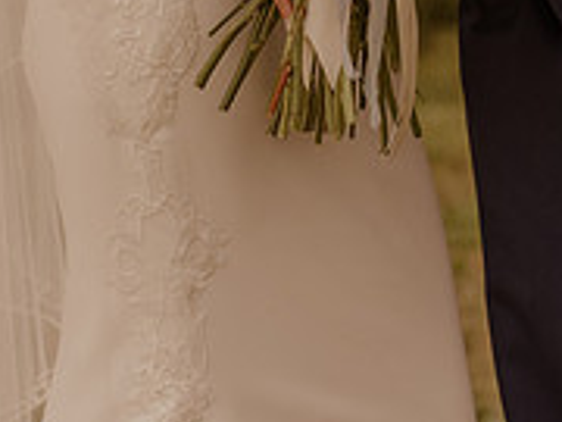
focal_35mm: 326
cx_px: 322
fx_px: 5293
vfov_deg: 4.5
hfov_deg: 6.1
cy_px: -153
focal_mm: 70
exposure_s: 1/1250
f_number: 3.2
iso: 1000
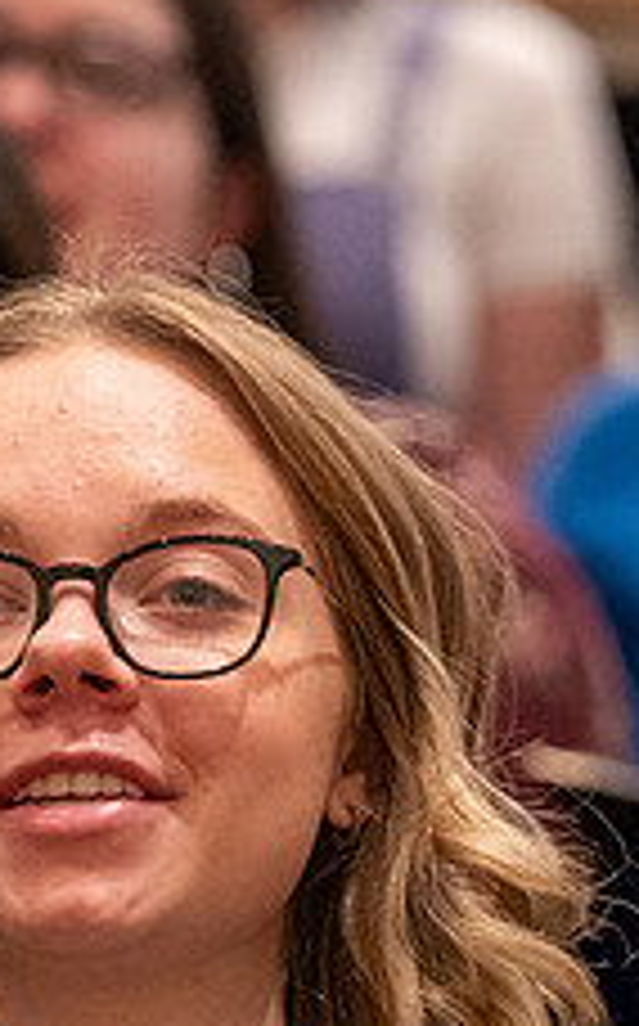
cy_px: 976
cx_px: 455
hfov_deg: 2.3
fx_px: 16174
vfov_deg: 3.6
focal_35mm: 579
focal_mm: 160
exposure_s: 1/160
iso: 2000
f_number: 4
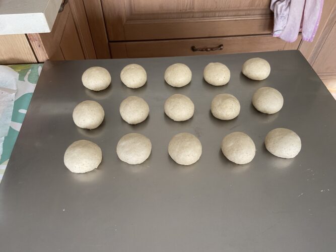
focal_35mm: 26
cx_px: 168
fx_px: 252
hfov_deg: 67.3
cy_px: 126
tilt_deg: -50.8
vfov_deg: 53.0
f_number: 1.8
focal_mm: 4.25
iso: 160
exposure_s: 1/60
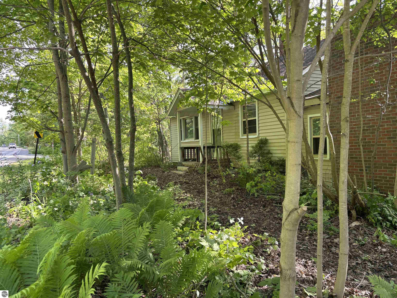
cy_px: 149
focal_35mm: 26
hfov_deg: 67.3
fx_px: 298
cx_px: 198
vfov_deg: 53.1
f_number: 1.6
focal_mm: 5.96
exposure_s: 1/121
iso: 40
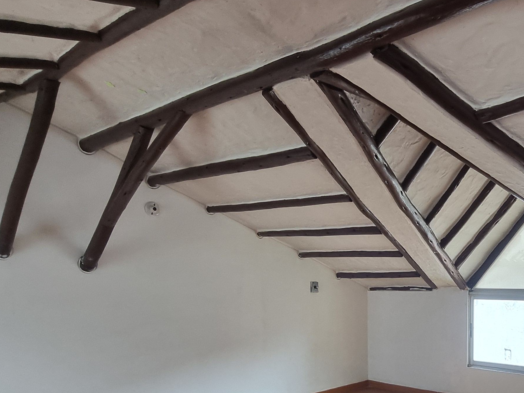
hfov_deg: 56.9
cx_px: 422
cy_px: 285
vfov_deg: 46.8
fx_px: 439
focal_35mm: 29
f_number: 2.2
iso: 80
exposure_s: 1/120
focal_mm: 2.2
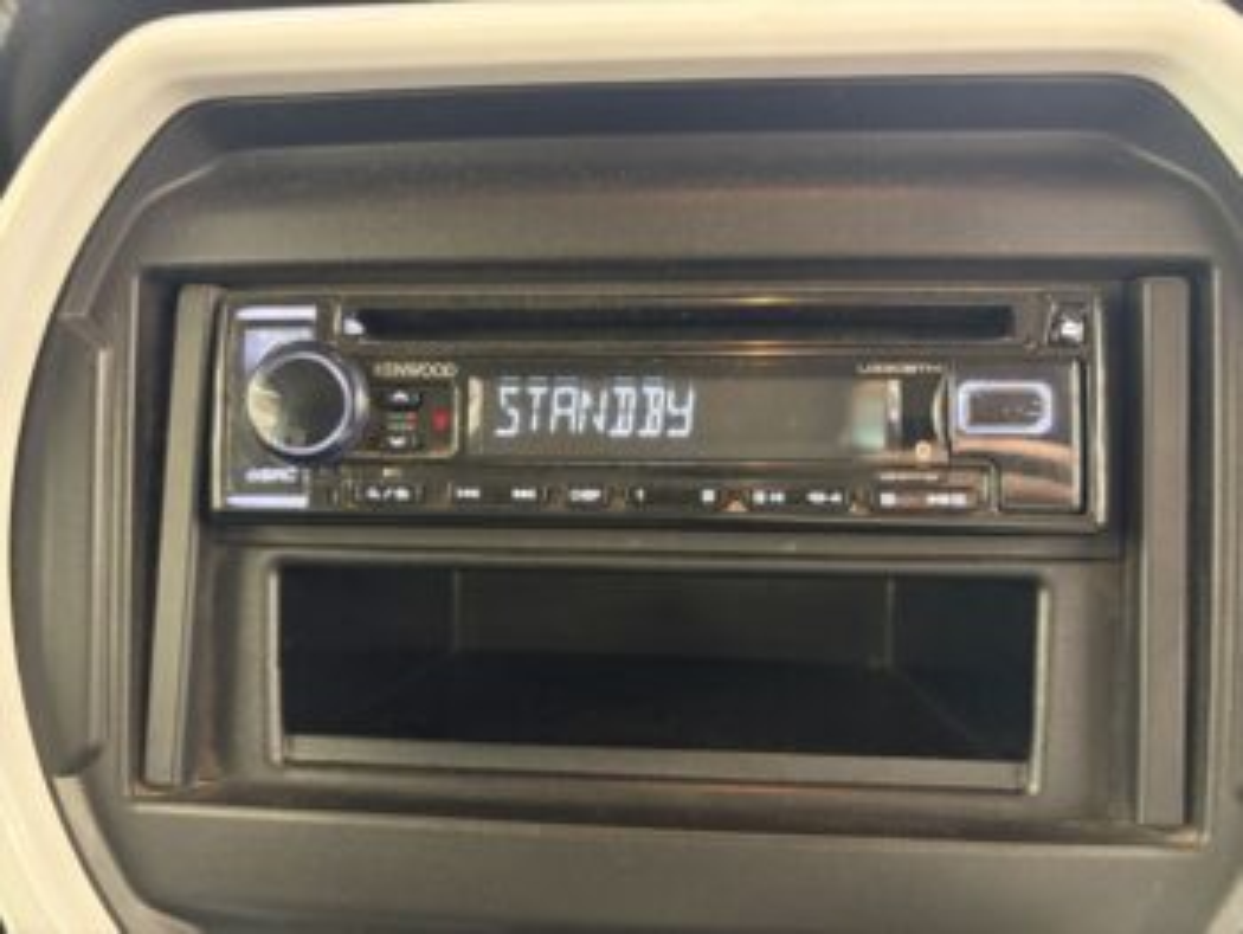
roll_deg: +2.3
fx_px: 934
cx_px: 622
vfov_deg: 53.1
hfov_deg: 67.3
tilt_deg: -19.7
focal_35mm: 26
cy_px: 467
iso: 640
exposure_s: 1/33
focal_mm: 5.96
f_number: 1.6
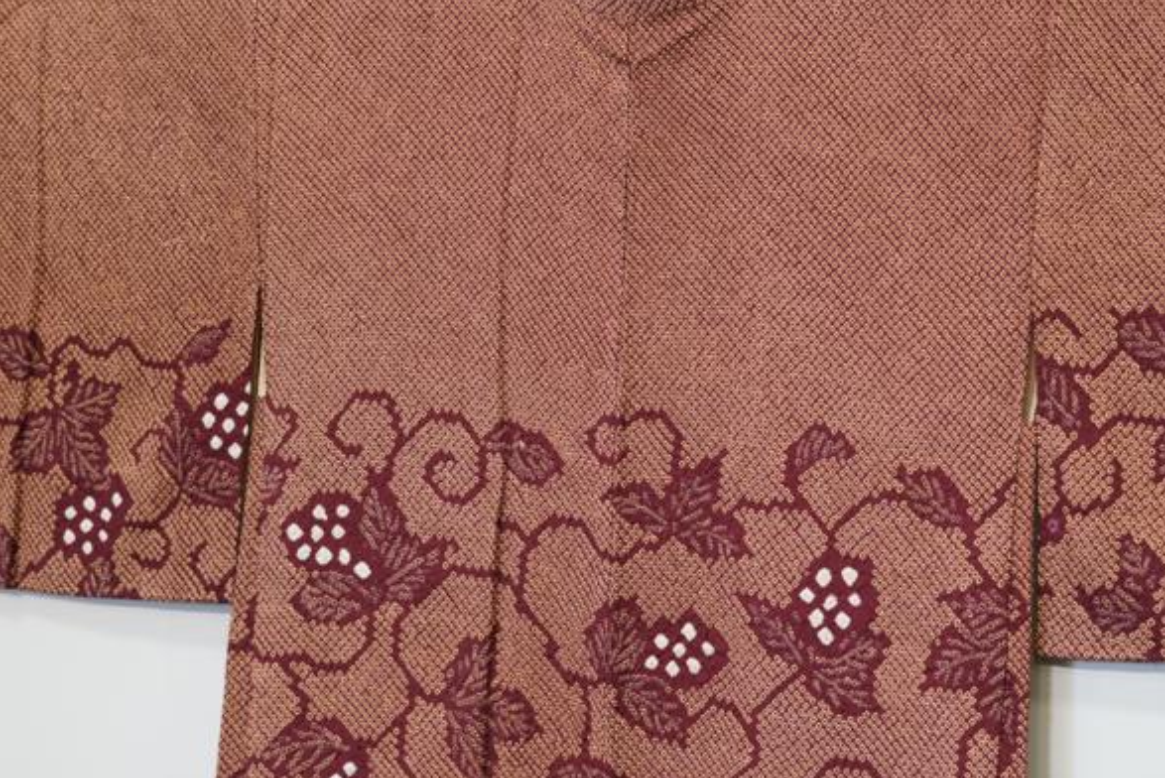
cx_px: 661
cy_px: 523
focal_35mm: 96
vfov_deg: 14.2
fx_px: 3108
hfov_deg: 21.2
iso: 800
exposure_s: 1/60
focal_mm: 52
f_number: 4
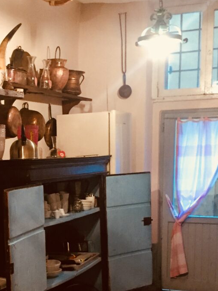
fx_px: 554
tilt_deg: -5.4
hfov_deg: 21.6
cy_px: 223
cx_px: 10
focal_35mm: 66
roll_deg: +0.6
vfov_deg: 28.9
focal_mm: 4.15
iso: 250
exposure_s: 1/17
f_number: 2.2
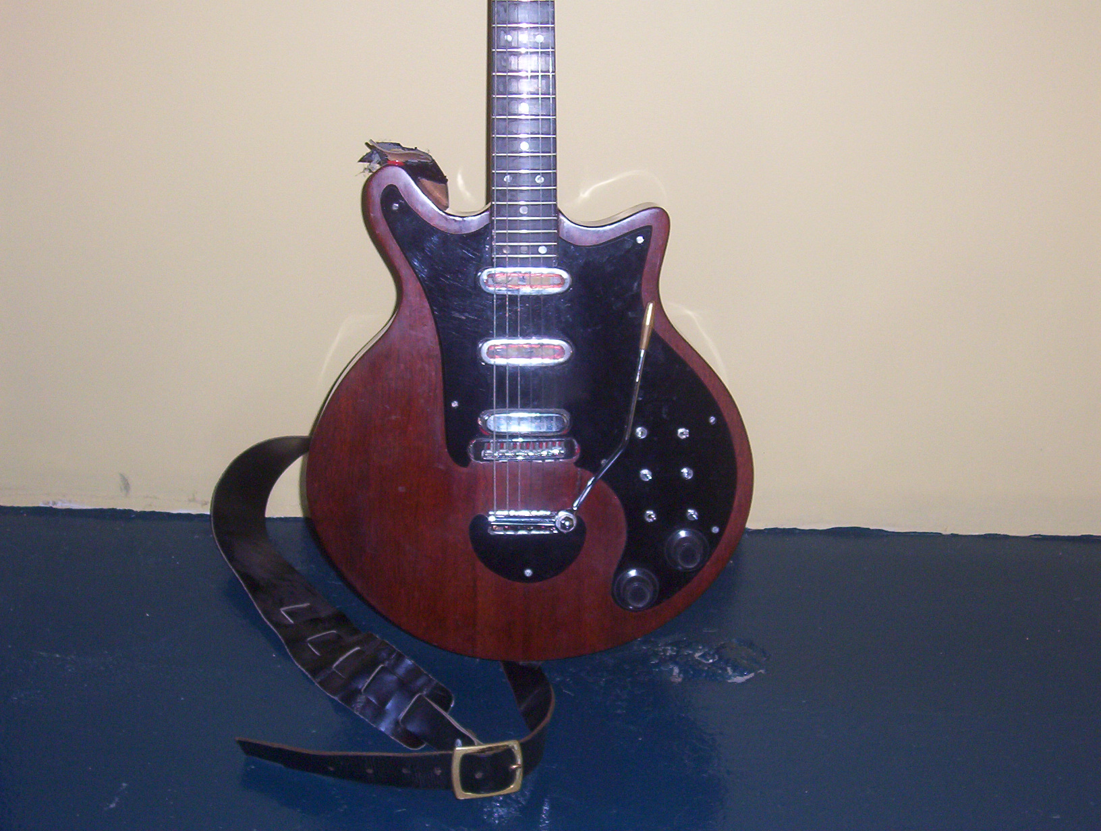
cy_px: 416
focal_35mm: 51
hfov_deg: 37.4
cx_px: 550
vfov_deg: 28.7
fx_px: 1626
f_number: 3.16
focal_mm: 7.88
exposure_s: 1/37.4
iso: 140
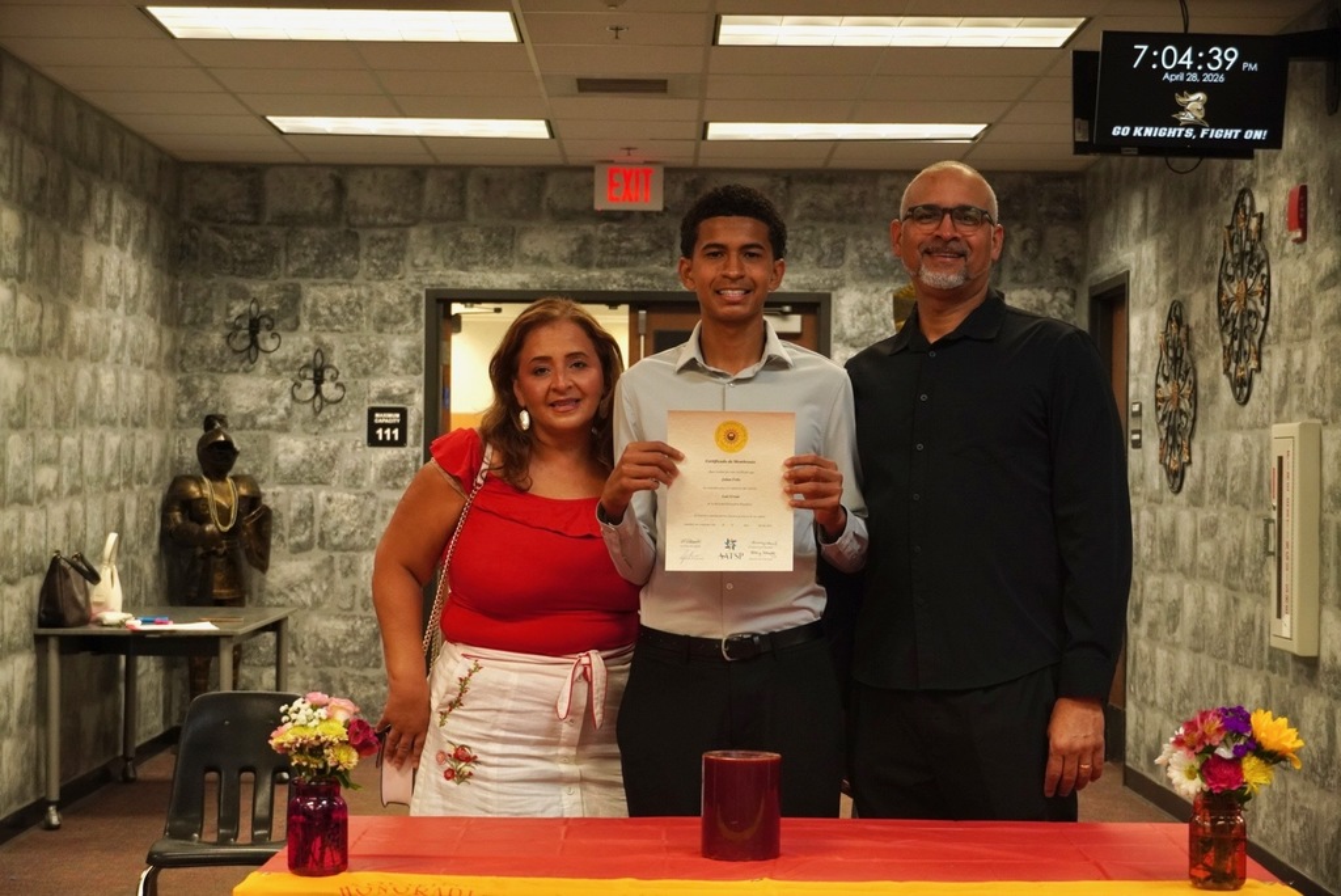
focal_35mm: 66
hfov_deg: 30.5
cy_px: 448
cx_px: 670
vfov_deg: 20.6
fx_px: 2460
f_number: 5
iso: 1250
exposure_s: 1/100
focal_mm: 44
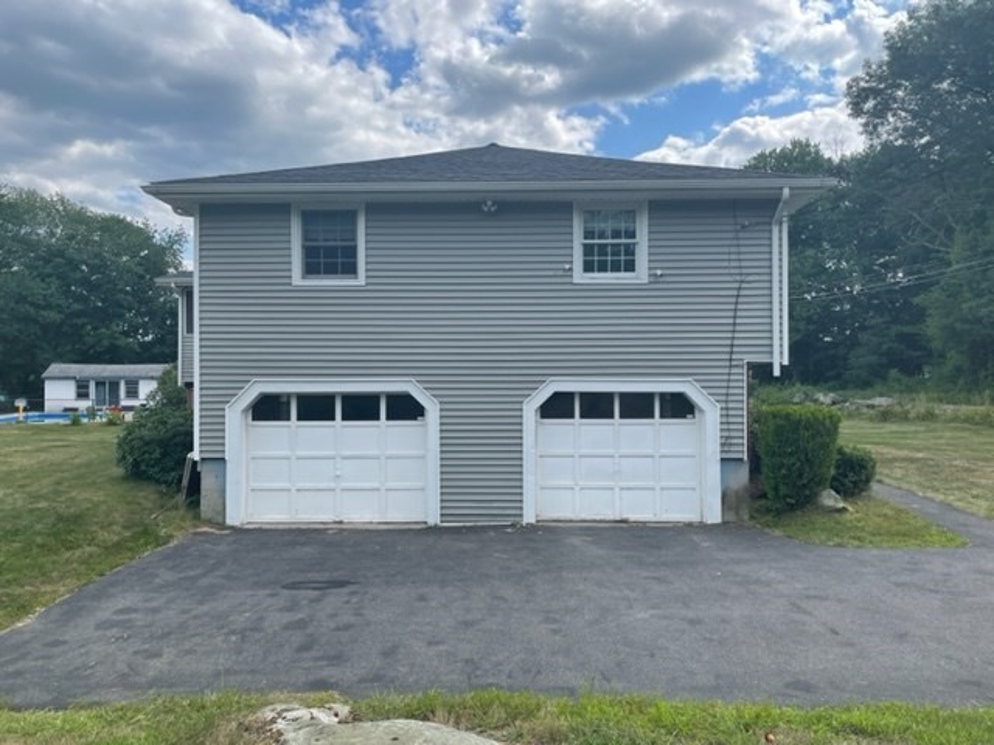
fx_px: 747
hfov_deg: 67.3
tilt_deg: +0.3
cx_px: 497
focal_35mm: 26
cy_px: 372
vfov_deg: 53.1
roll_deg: +0.4
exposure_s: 1/2398
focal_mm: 4.2
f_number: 1.6
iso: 32
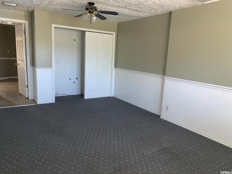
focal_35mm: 26
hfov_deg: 67.3
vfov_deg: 53.1
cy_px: 87
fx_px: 174
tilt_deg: -10.6
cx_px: 116
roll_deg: -3.1
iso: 125
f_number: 1.8
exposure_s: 1/16
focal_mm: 4.25
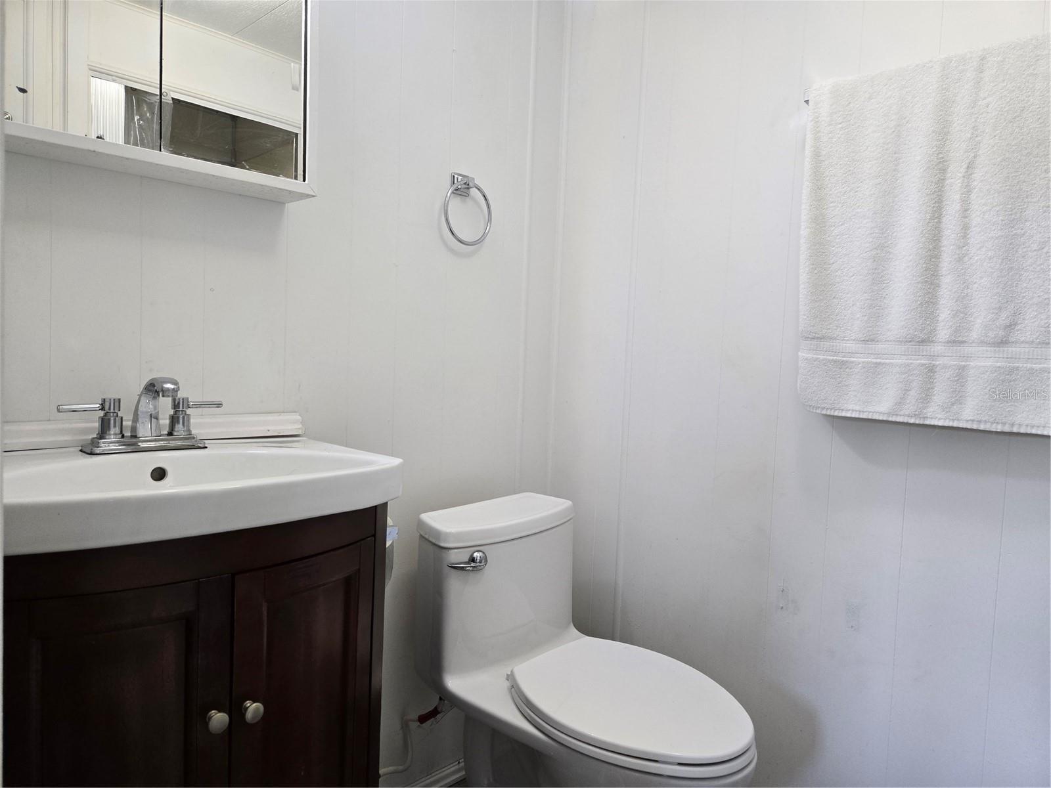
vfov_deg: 58.9
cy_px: 394
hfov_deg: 73.9
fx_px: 698
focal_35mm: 23
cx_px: 526
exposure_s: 1/120
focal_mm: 5.4
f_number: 1.8
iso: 200
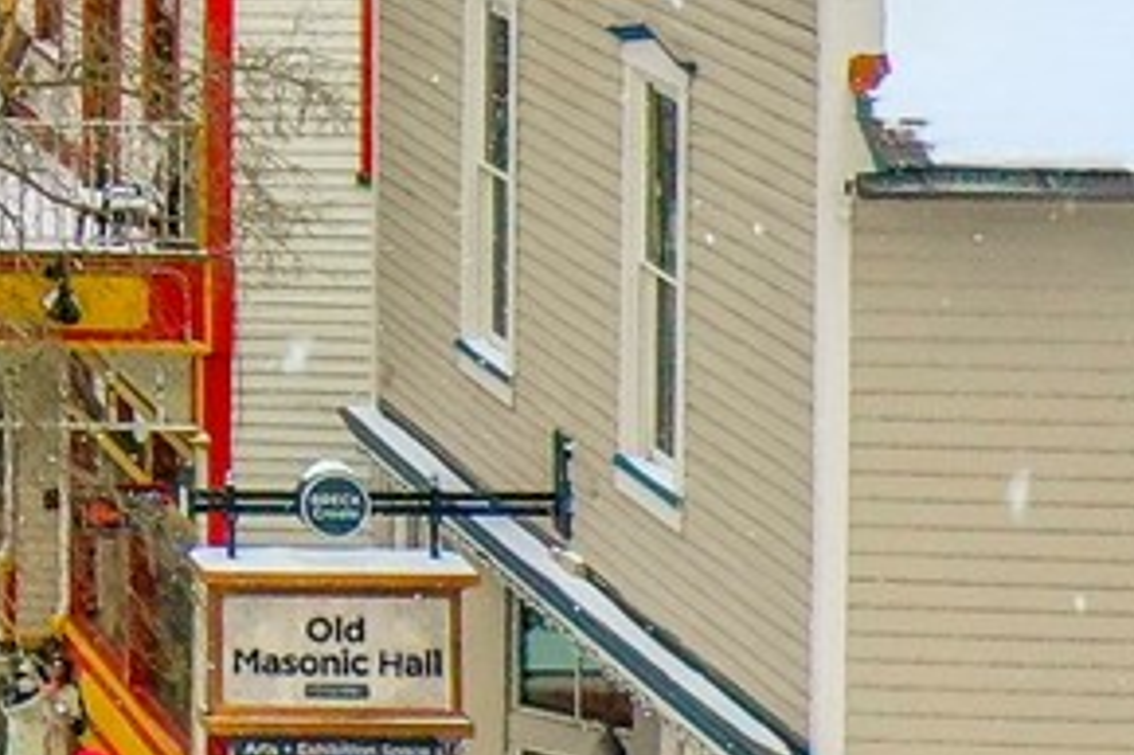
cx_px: -2028
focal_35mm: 164
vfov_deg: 8.3
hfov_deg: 10.0
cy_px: 2
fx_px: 5163
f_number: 5.6
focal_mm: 10.26
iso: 100
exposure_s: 1/320
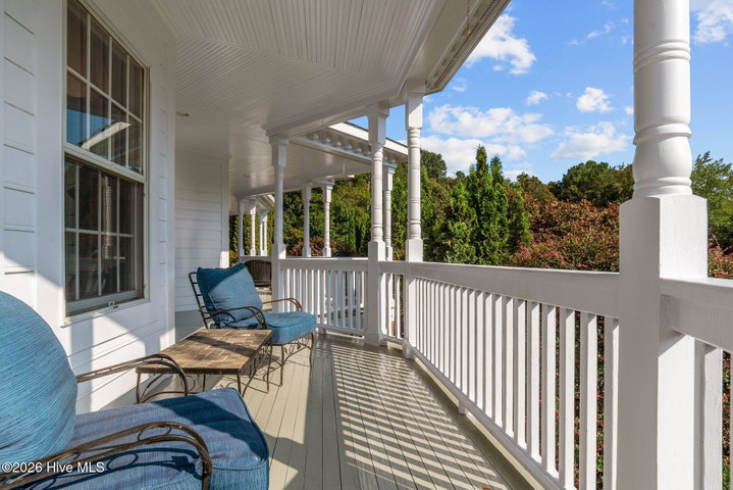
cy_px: 245
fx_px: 387
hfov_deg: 86.9
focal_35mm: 19
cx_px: 366
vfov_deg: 64.6
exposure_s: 1/800
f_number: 8
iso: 250
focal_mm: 19
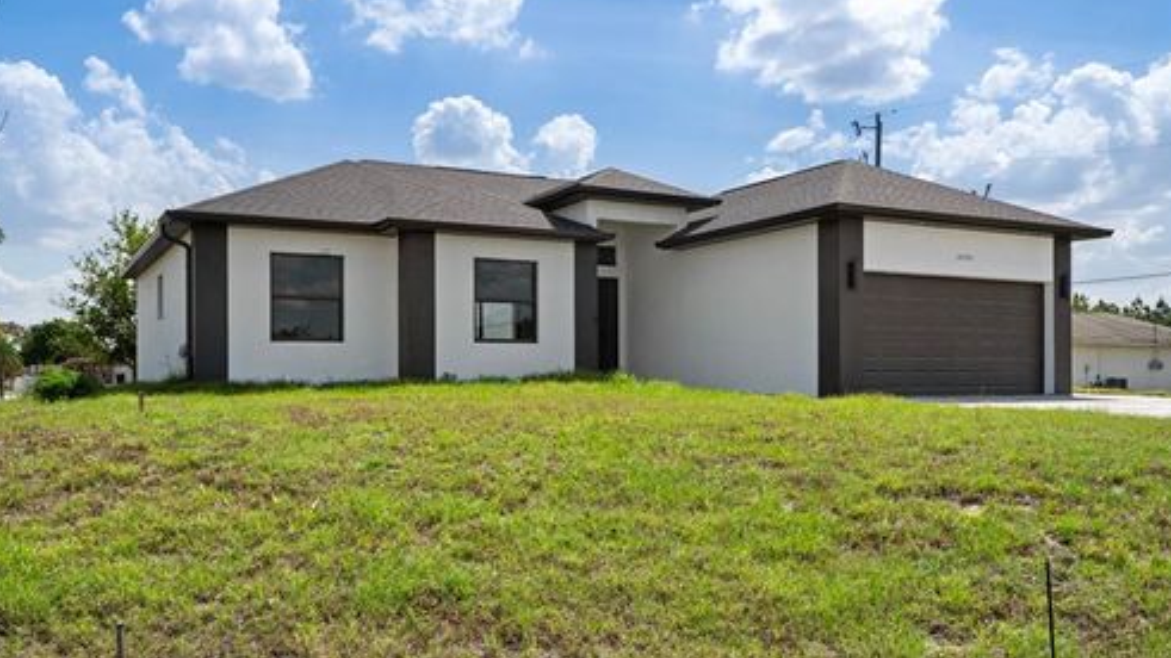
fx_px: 993
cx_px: 582
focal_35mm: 32
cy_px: 333
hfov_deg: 61.0
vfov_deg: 36.7
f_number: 10
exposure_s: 1/160
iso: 100
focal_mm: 30
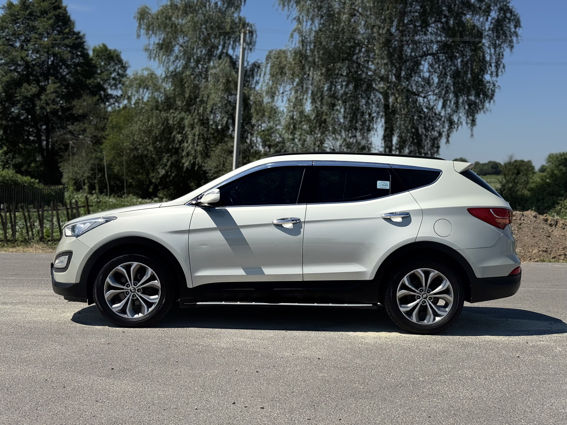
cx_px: 284
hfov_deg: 39.7
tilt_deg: -2.0
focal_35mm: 48
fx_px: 786
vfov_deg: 30.3
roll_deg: -0.4
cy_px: 212
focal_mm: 6.76
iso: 64
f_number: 1.78
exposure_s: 1/10526
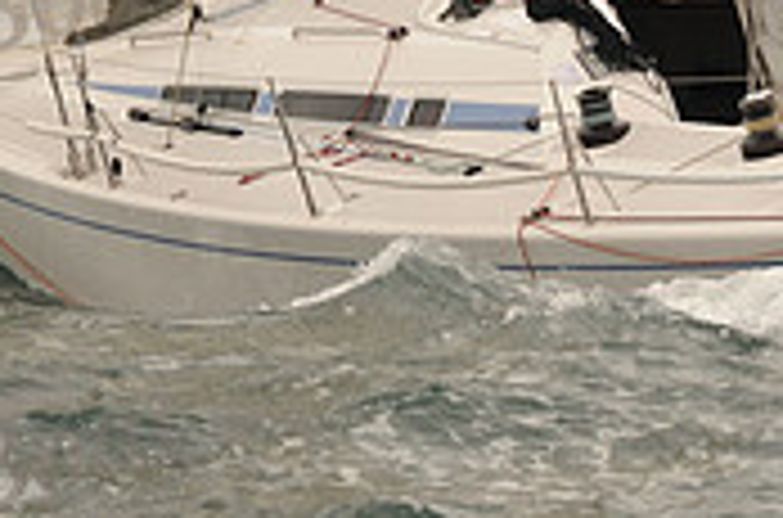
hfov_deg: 5.9
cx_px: 540
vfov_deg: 3.9
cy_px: -277
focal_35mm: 350
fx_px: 7592
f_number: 4.5
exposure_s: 1/1000
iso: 200
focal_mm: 70
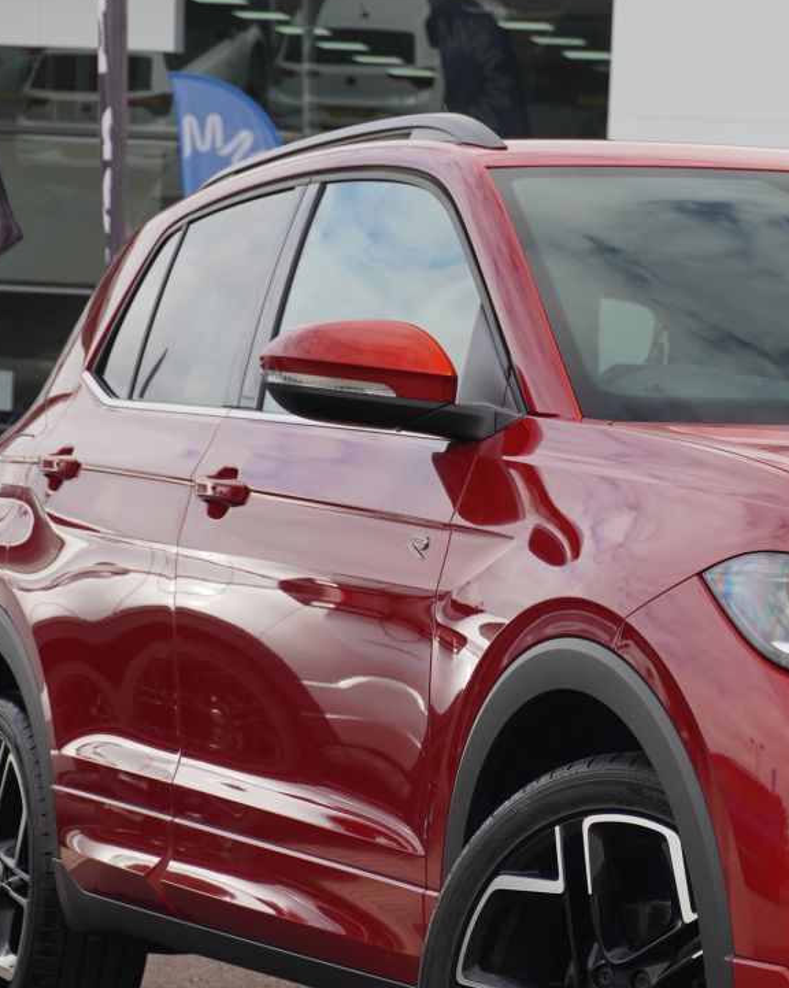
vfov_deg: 12.6
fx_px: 4471
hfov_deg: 9.9
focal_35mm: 153
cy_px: 666
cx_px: 933
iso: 200
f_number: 5.6
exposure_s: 1/250
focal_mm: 49
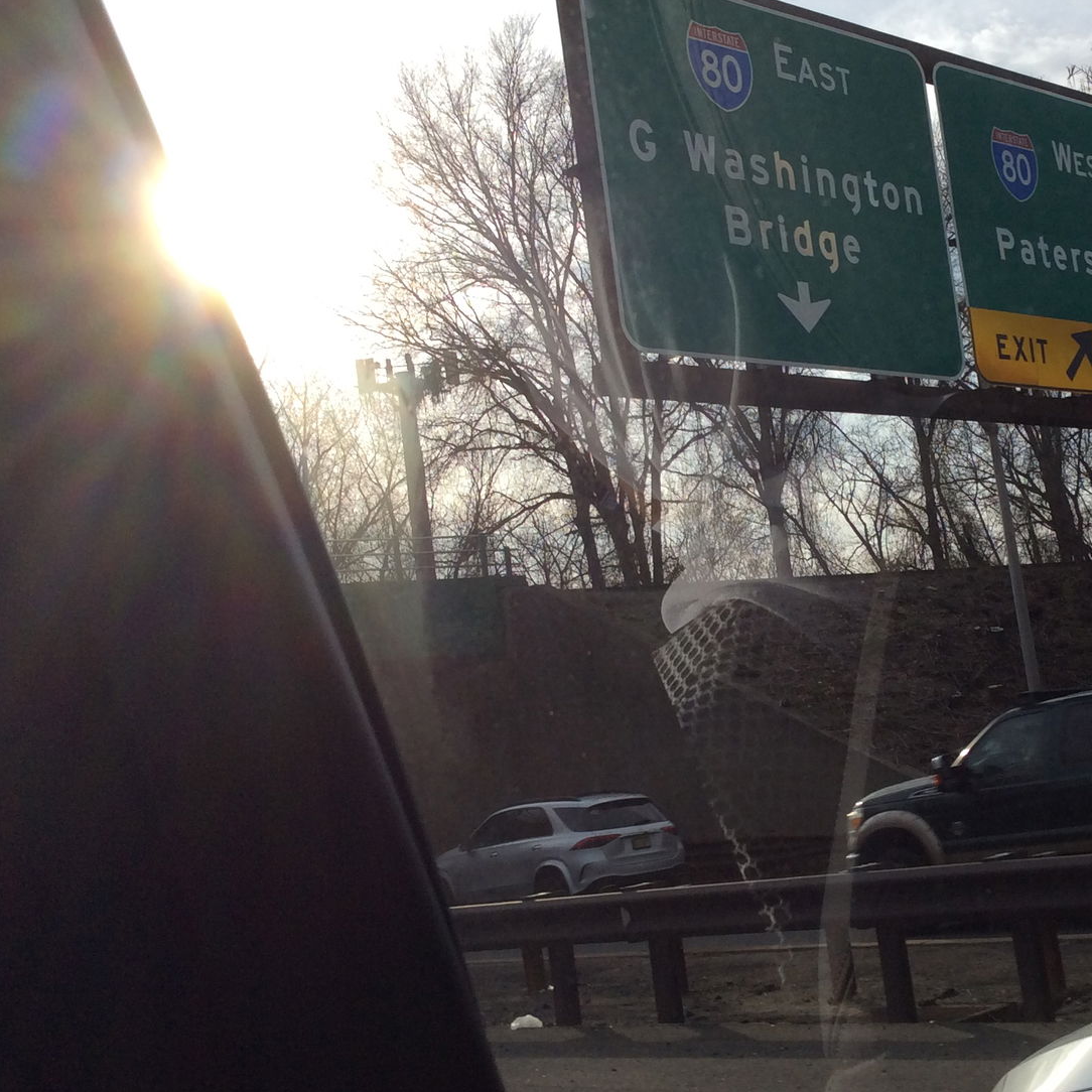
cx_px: 802
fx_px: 1785
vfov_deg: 34.0
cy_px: 535
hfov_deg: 33.4
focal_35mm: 50
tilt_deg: +7.7
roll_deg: +9.5
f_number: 2.4
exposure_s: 1/223
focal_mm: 3.3
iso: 32
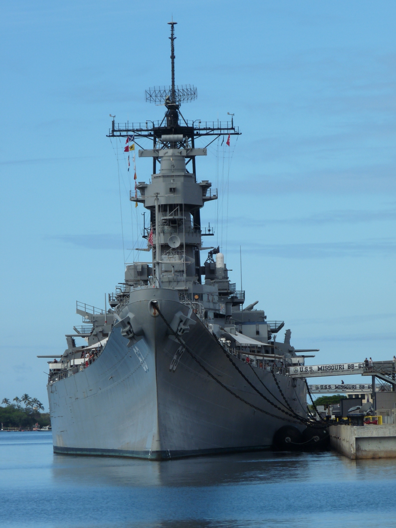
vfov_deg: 8.3
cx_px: 198
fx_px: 3661
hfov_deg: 6.2
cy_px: 264
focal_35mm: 240
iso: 100
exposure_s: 1/500
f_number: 7.1
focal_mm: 42.6
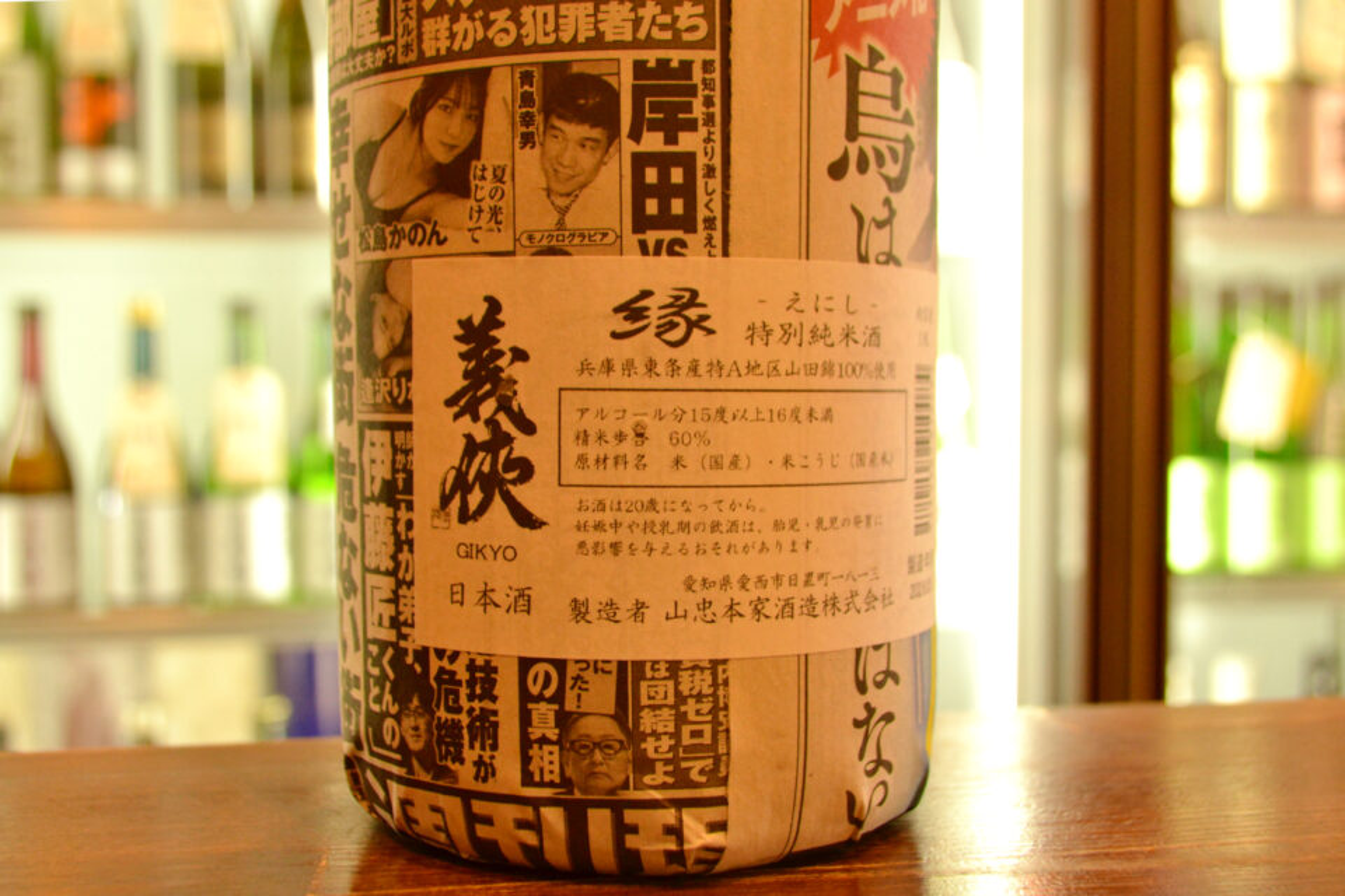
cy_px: 448
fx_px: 1569
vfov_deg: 31.9
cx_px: 672
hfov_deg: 46.4
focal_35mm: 42
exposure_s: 1/100
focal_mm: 28
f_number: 4.5
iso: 1600
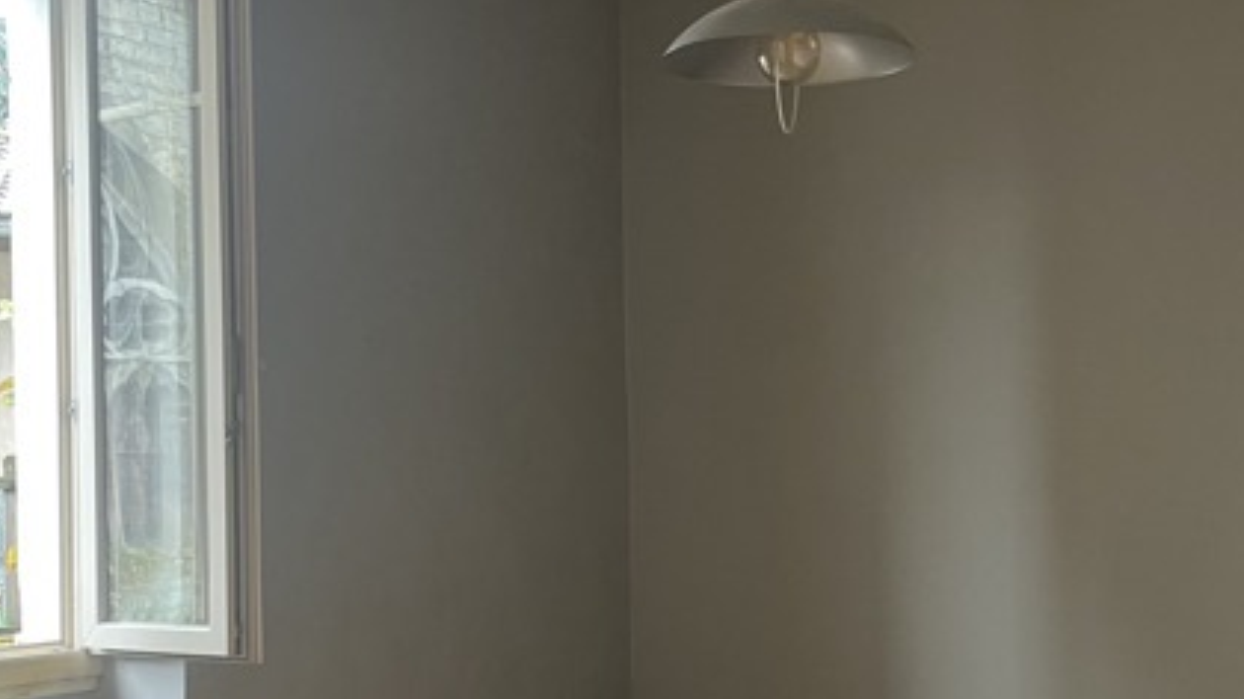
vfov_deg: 22.1
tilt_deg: +1.2
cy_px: 453
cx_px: 646
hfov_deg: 38.5
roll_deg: +1.8
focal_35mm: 54
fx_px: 1781
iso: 320
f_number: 1.6
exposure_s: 1/50
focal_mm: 5.1
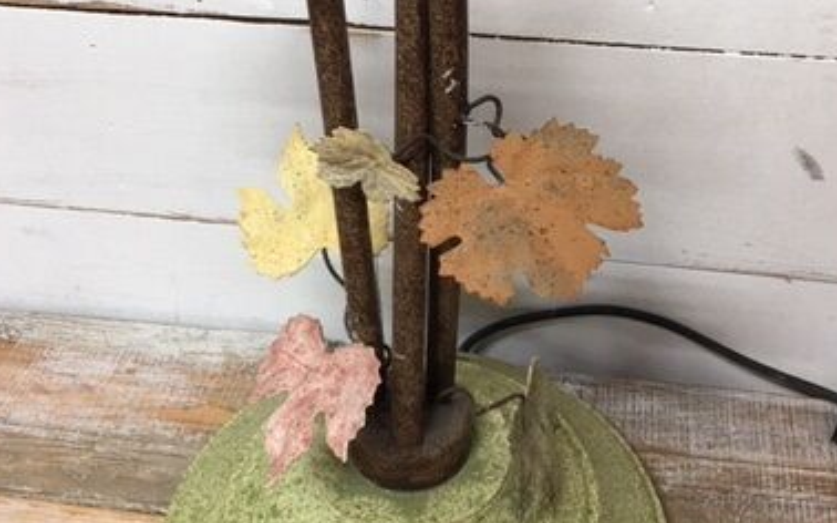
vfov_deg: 24.8
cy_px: 188
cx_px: 434
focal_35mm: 52
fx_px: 1186
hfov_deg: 38.9
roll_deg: -0.6
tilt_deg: -37.9
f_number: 2.2
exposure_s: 1/17
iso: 50
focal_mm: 4.15
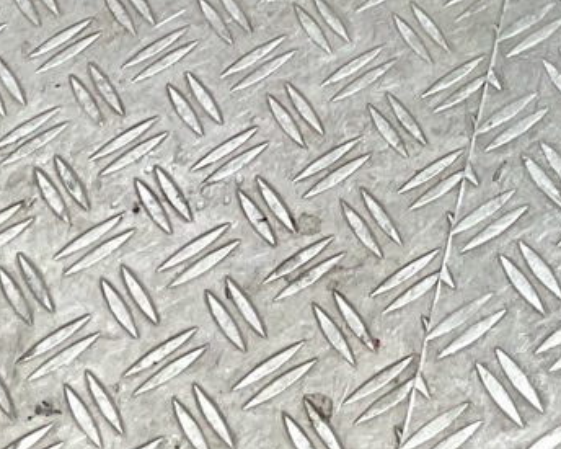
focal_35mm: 166
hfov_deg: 11.6
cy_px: -609
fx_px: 2755
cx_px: 491
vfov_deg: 8.5
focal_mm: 3
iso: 25
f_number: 1.8
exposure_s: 1/100
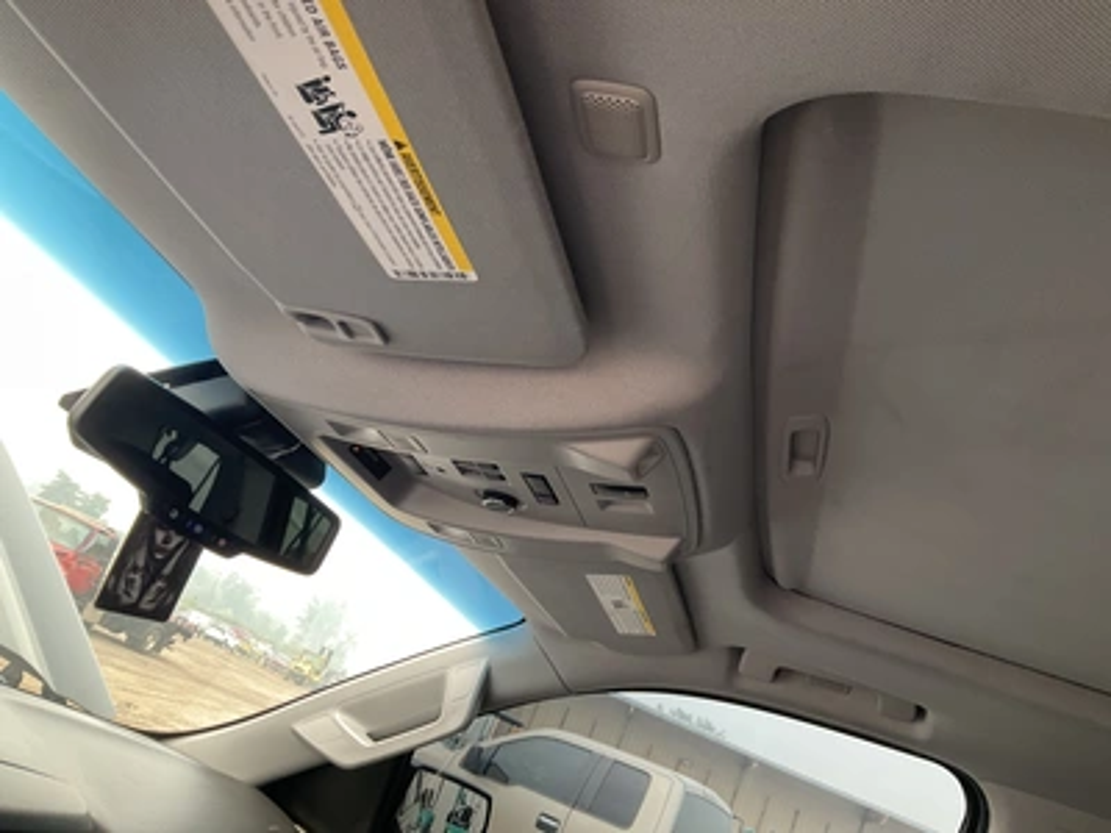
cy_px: 416
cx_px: 556
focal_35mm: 29
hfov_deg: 61.7
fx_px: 931
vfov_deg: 48.2
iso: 40
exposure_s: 1/122
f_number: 1.8
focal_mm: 3
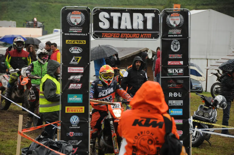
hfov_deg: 11.4
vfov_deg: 7.6
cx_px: 117
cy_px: 78
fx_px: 1169
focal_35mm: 180
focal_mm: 120
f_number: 5.3
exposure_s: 1/800
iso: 800
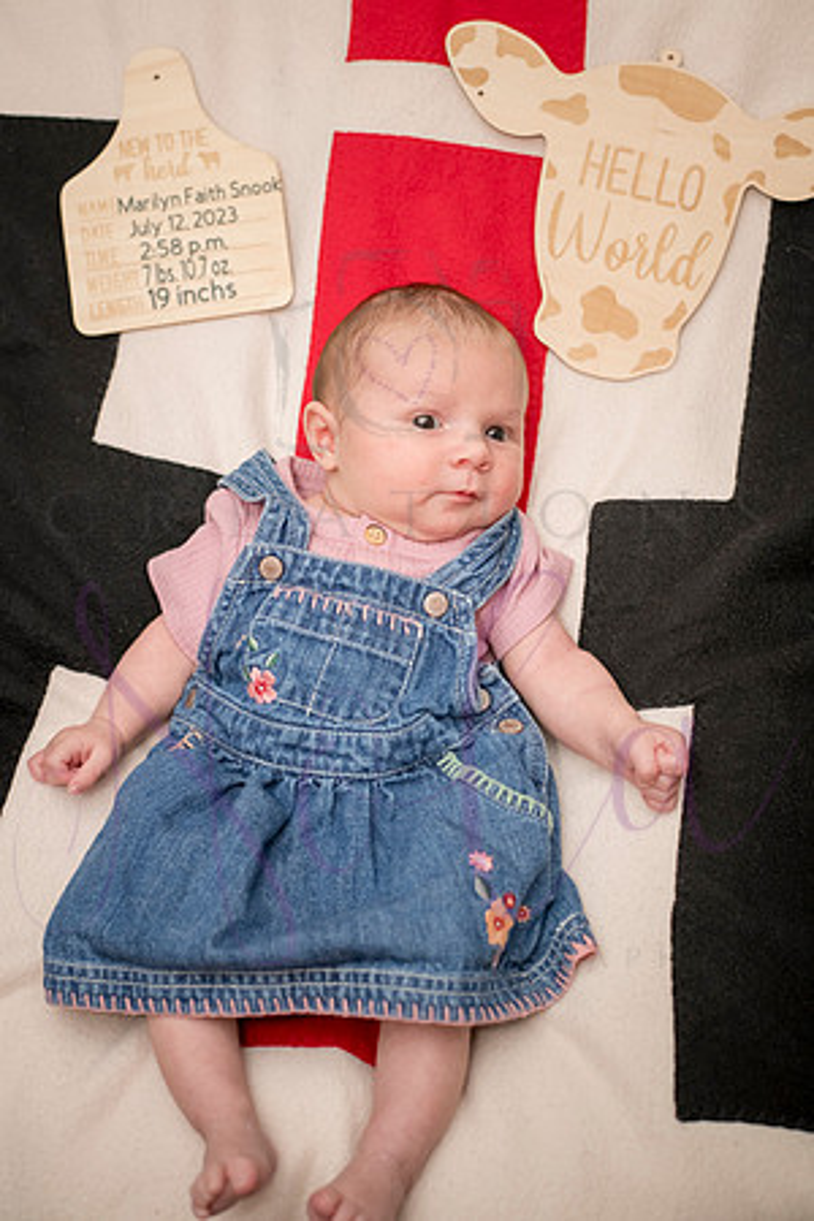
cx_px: 407
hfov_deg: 27.0
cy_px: 610
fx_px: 1696
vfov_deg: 39.6
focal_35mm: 50
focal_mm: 50
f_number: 4
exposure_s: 1/250
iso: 800
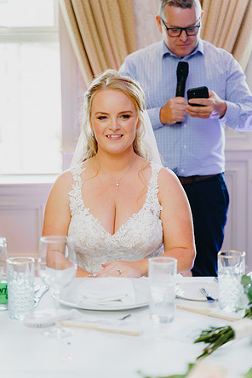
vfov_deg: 26.7
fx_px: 798
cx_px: 127
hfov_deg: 17.9
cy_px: 188
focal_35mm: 76
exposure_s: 1/200
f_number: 2.8
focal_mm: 75
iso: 1250
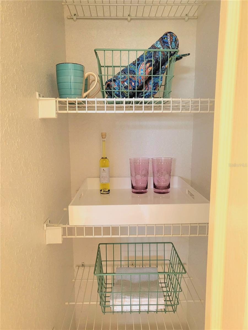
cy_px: 165
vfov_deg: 67.3
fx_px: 248
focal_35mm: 26
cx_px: 124
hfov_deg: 53.1
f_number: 1.8
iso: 250
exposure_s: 1/120
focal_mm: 4.25
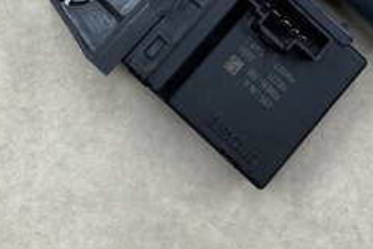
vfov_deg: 17.5
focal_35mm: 74
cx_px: 210
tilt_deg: -77.2
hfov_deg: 27.3
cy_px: -52
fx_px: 767
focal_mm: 4.25
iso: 32
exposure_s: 1/154
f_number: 1.8
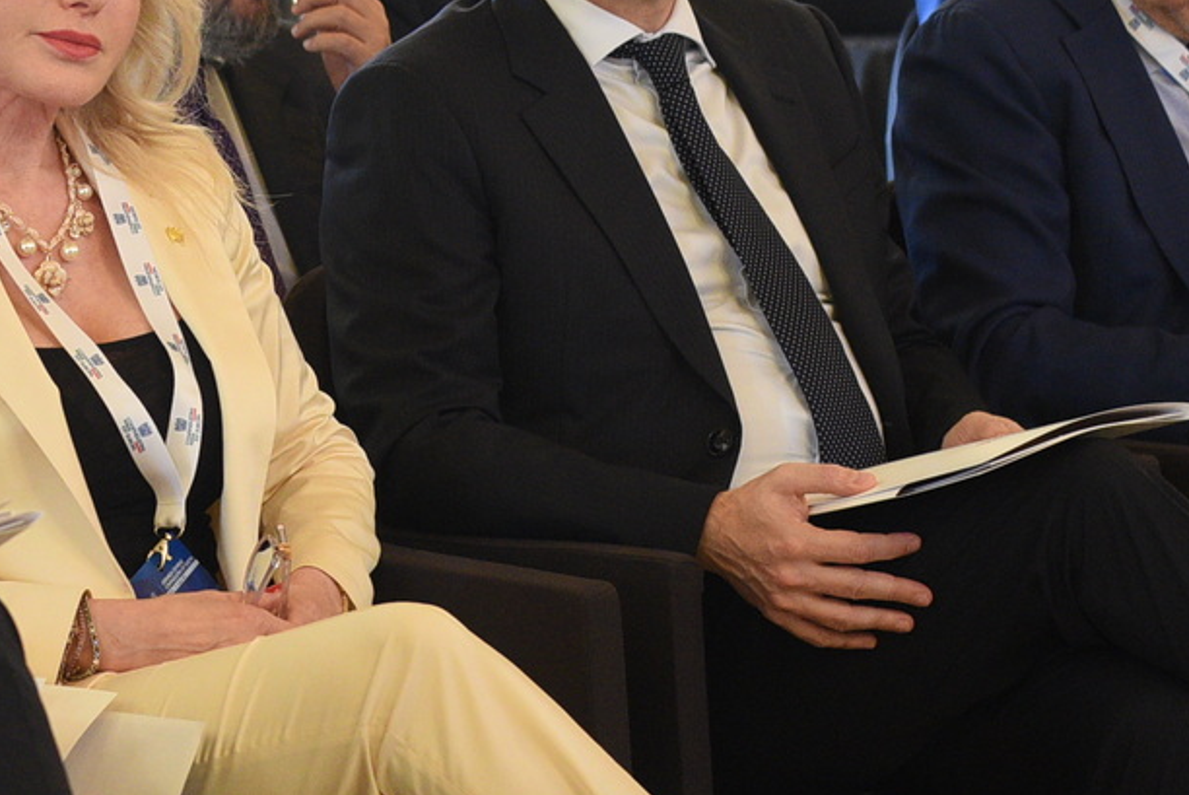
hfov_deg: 11.9
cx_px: 274
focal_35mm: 172
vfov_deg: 8.0
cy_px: 286
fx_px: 5685
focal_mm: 70
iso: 4000
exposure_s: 1/160
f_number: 4
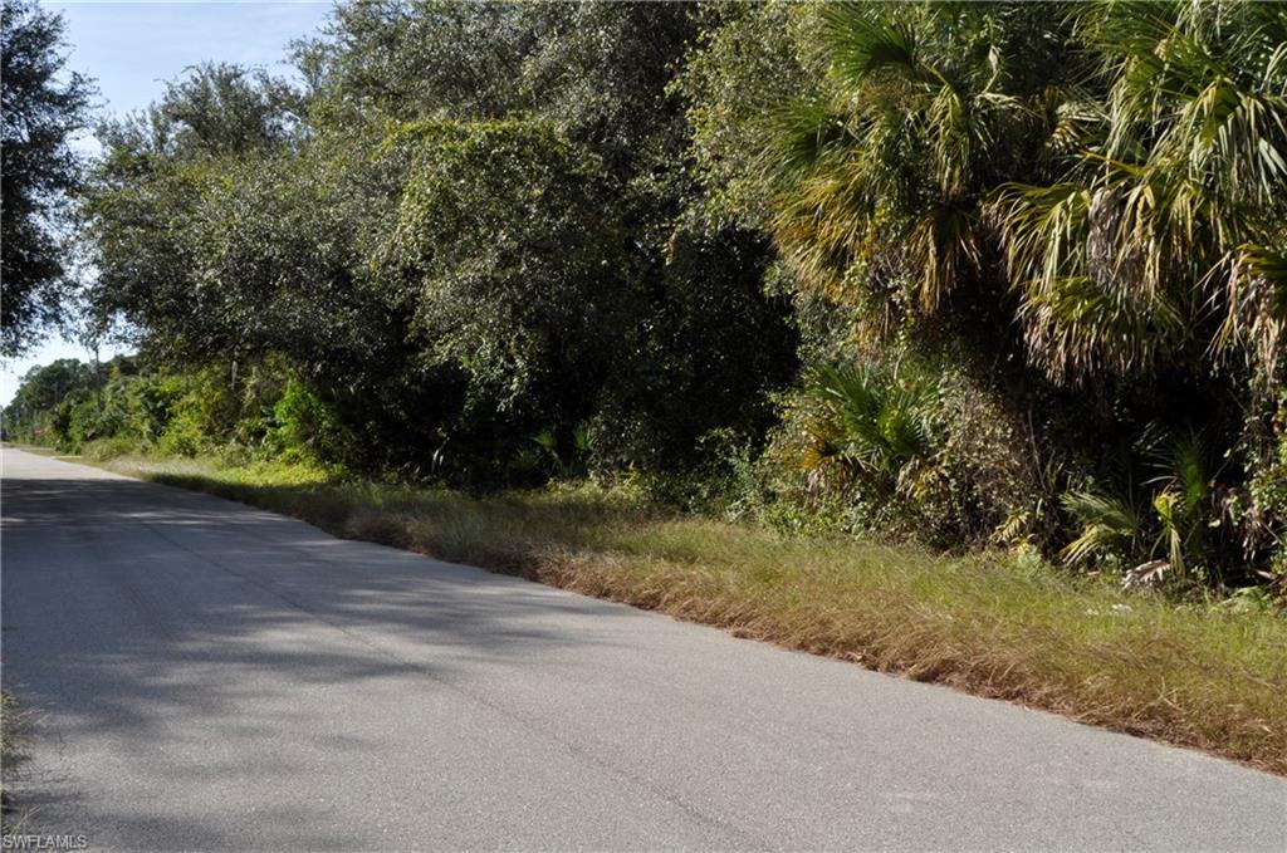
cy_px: 426
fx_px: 1231
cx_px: 644
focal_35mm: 34
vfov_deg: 38.2
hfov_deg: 55.2
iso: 200
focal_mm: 23
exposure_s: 1/200
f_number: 10
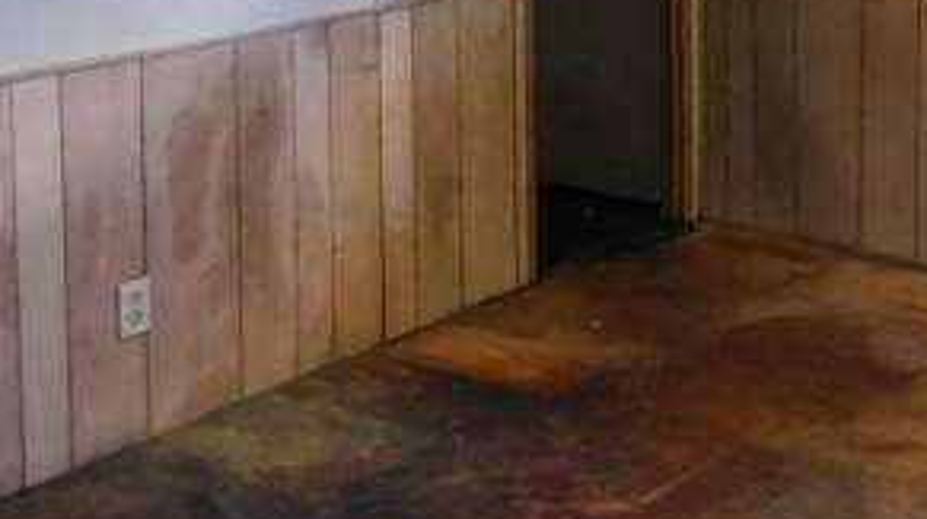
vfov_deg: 16.2
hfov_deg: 29.2
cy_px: -213
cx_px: 860
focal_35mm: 69
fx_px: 1694
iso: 400
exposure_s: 1/15
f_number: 3
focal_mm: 4
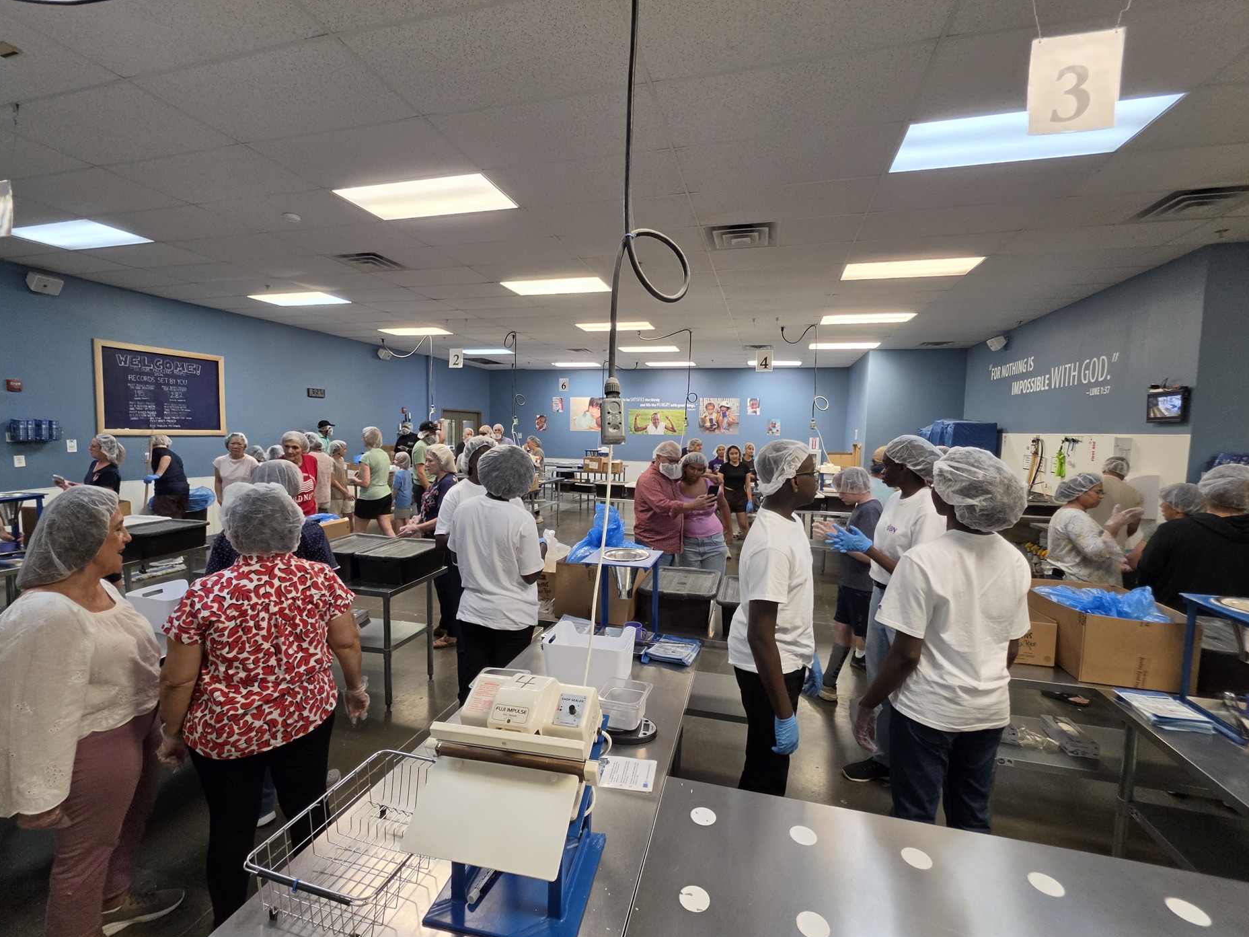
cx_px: 625
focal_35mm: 14
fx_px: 505
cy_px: 469
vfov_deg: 85.7
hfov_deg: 102.1
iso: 250
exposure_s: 1/120
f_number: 1.9
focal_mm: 2.2
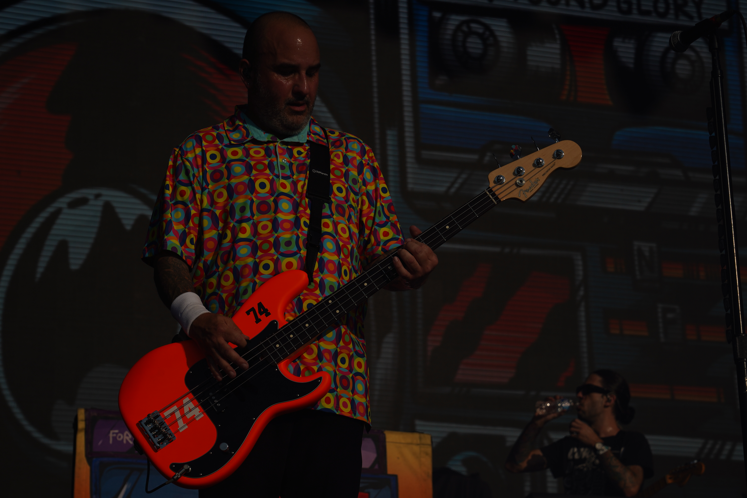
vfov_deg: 13.0
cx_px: 374
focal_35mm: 105
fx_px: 2179
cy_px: 249
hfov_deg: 19.5
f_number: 9
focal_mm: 105
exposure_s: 1/2500
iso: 100
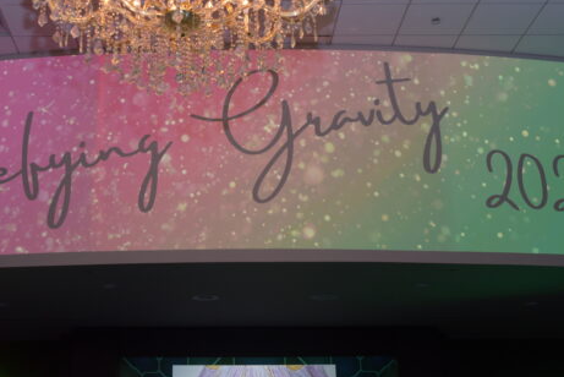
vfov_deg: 22.7
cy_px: 80
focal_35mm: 59
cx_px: 206
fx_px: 925
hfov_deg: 33.7
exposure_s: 1/125
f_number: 5
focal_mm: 34
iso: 1000
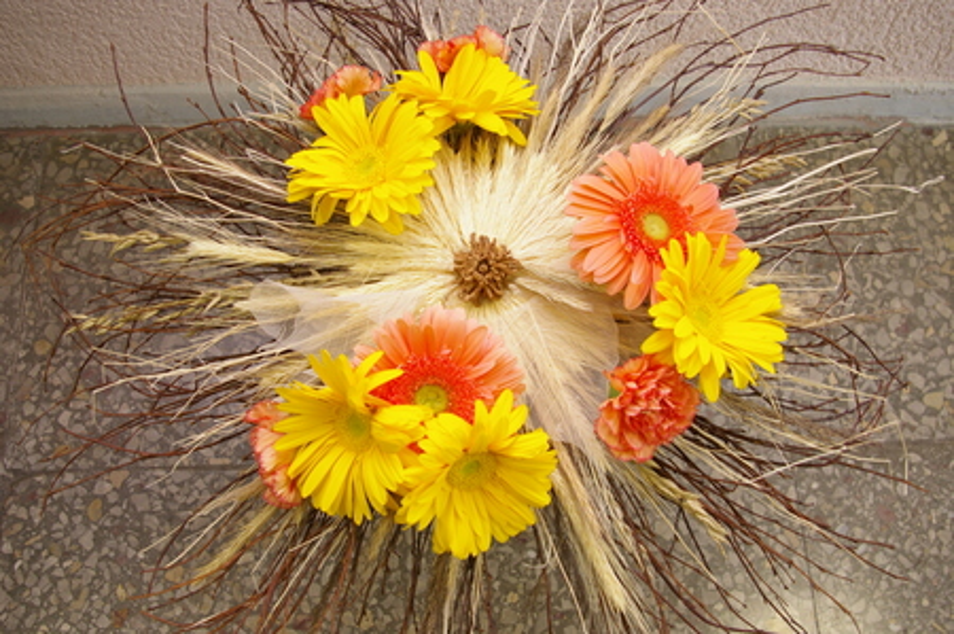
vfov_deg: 38.3
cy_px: 317
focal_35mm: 34
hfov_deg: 55.2
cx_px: 477
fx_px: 913
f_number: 6.7
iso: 400
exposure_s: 1/30
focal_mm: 23
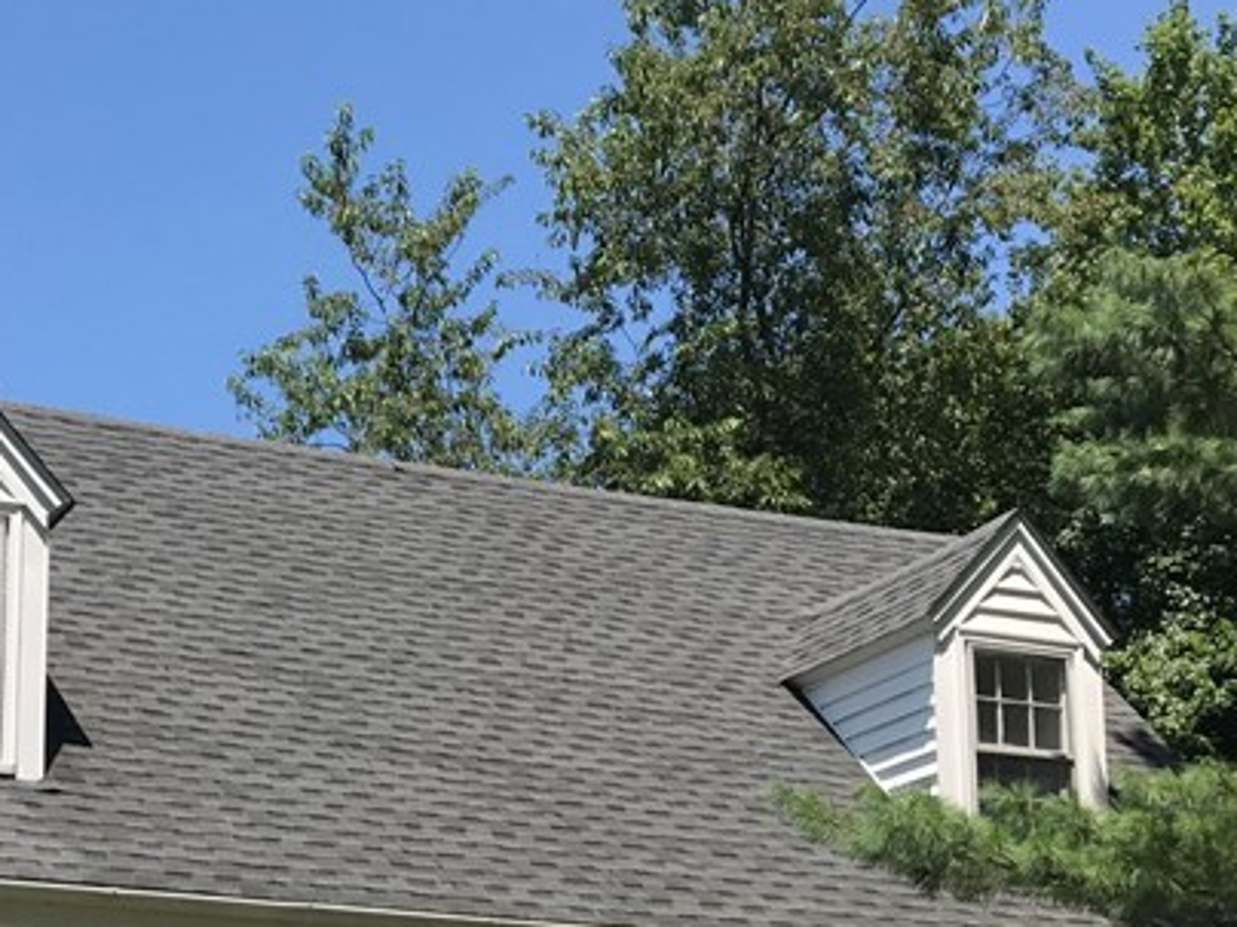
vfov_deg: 20.1
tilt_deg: +10.6
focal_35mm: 71
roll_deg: -0.4
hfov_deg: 27.0
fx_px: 2537
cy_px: 939
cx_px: 306
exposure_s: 1/1773
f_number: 1.8
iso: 20
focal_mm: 3.99
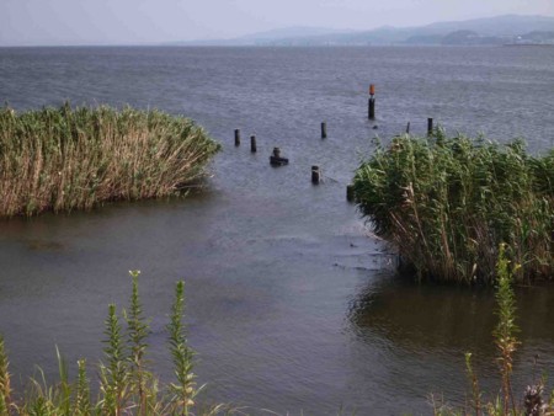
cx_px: 277
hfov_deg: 27.4
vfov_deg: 20.7
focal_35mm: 71
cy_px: 208
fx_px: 1137
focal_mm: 12.6
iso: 100
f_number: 5.4
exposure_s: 1/400
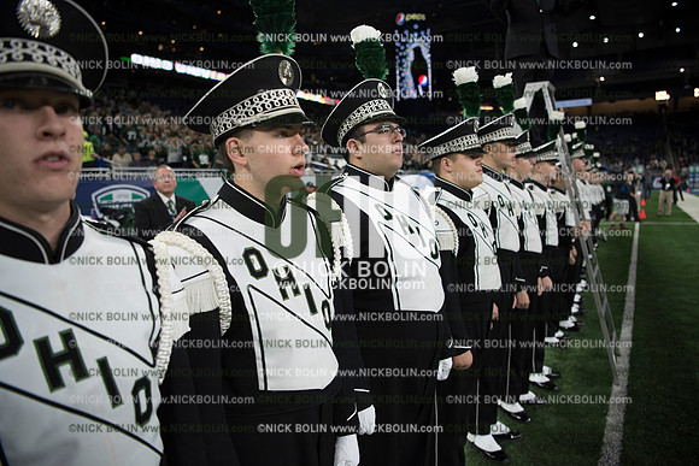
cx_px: 350
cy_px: 233
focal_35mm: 24
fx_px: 466
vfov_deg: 53.2
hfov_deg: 73.7
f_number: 2.8
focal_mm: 24
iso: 1250
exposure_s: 1/1250
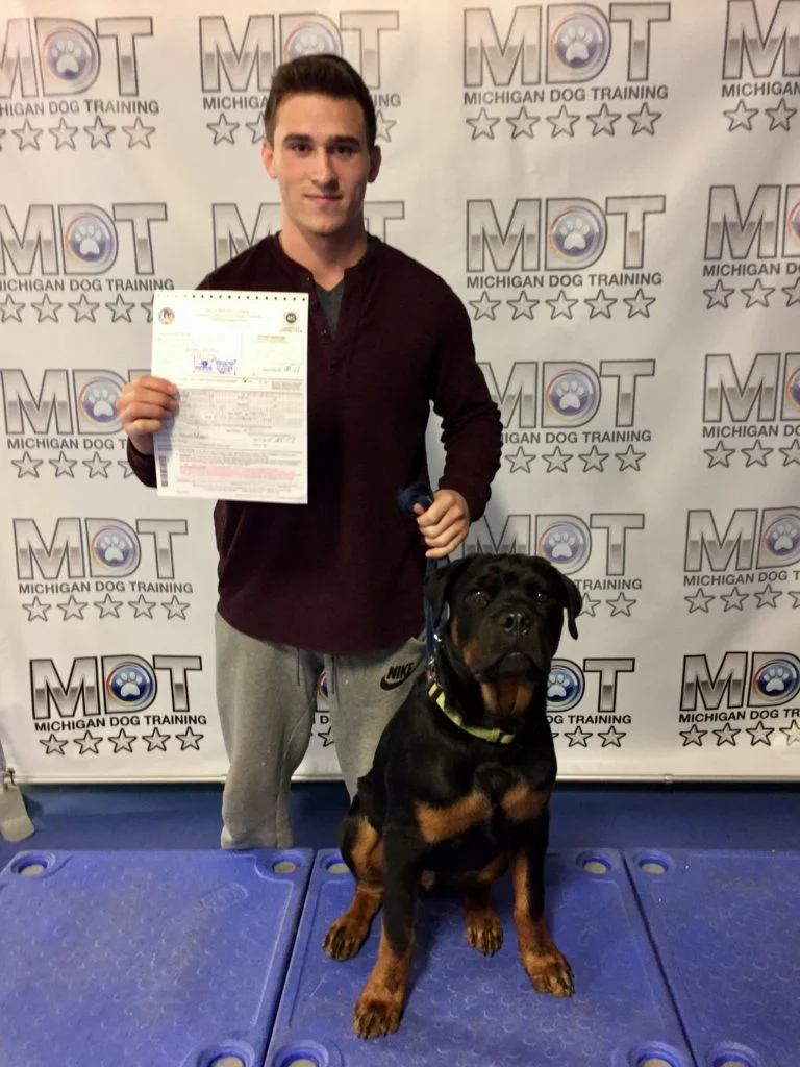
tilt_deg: -11.3
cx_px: 400
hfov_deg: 48.2
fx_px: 894
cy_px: 534
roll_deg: +2.0
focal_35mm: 29
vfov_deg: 61.7
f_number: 2.2
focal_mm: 4.15
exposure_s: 1/15
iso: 250
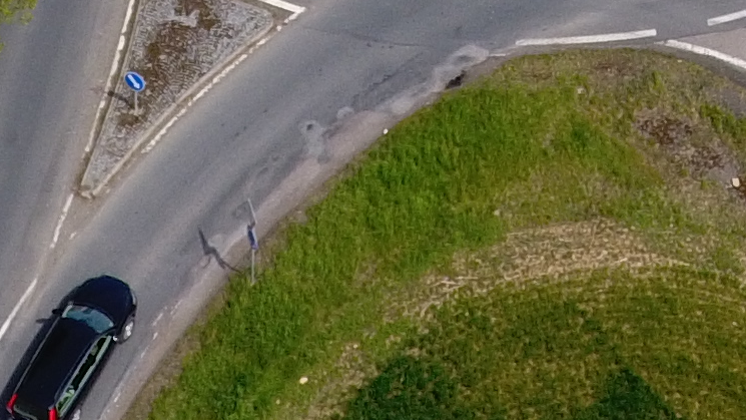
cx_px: 485
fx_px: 2314
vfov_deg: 7.9
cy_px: -1073
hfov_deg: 18.3
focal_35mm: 117
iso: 100
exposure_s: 1/812
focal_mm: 3.61
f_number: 2.8
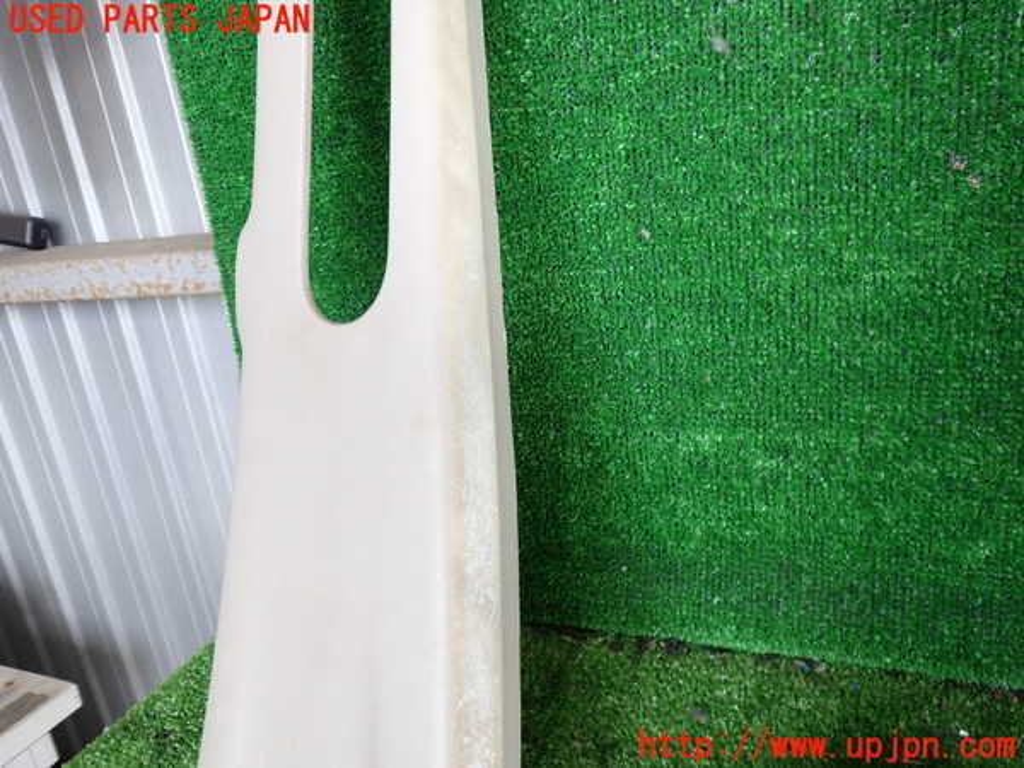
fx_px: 887
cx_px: 512
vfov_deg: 46.8
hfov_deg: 60.0
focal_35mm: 30
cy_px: 384
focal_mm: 5.4
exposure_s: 1/80
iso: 200
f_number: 2.3
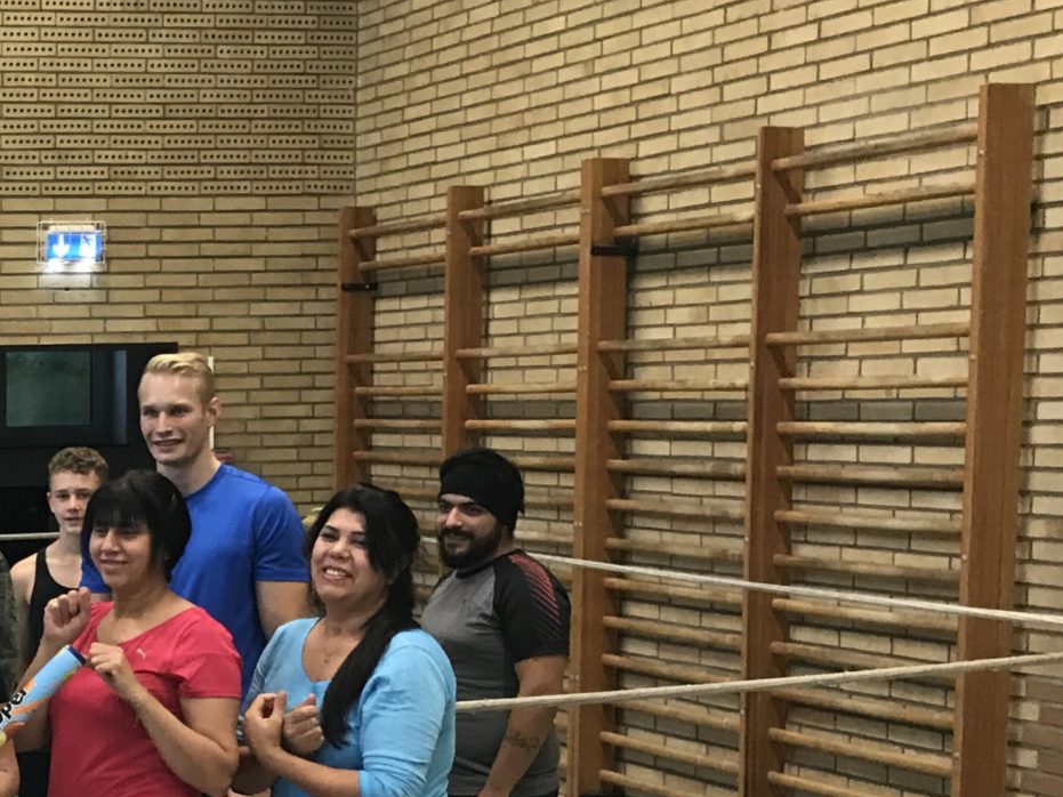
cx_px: -274
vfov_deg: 18.9
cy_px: 638
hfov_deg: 22.9
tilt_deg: -4.0
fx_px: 2364
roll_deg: +0.2
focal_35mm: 77
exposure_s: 1/25
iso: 40
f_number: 1.8
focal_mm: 3.99
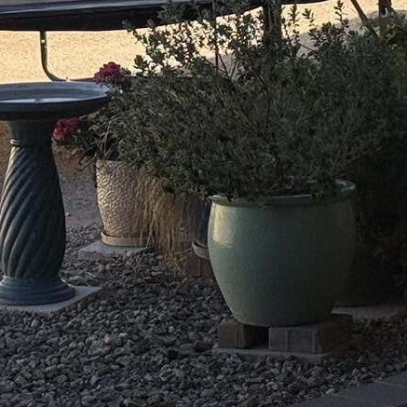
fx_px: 2647
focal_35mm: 199
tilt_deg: -1.3
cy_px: -205
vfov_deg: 8.6
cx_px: 488
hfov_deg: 8.7
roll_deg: +1.0
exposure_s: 1/2762
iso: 64
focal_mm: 6.76
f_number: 1.78
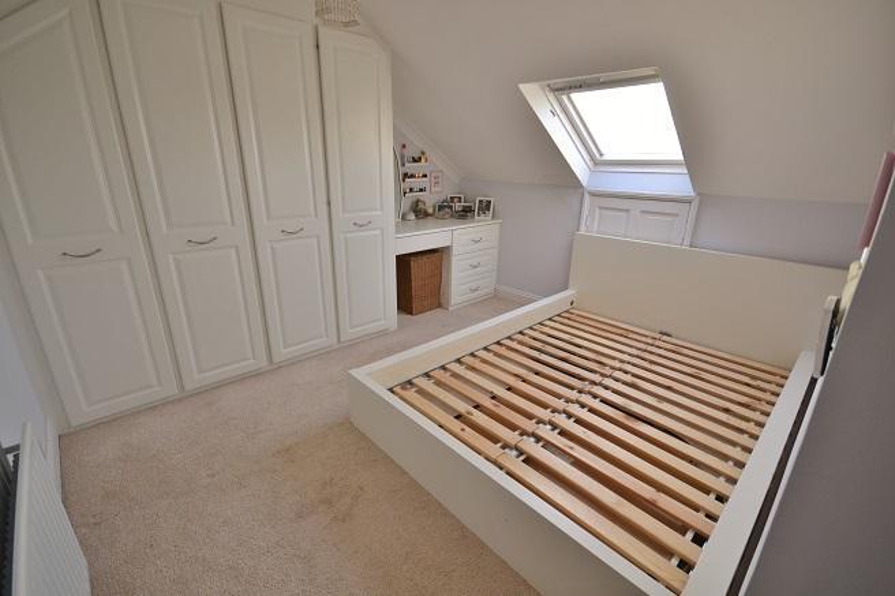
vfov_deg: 77.3
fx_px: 373
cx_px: 448
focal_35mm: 15
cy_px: 298
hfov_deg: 100.4
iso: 400
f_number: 4.5
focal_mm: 10
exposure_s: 1/80
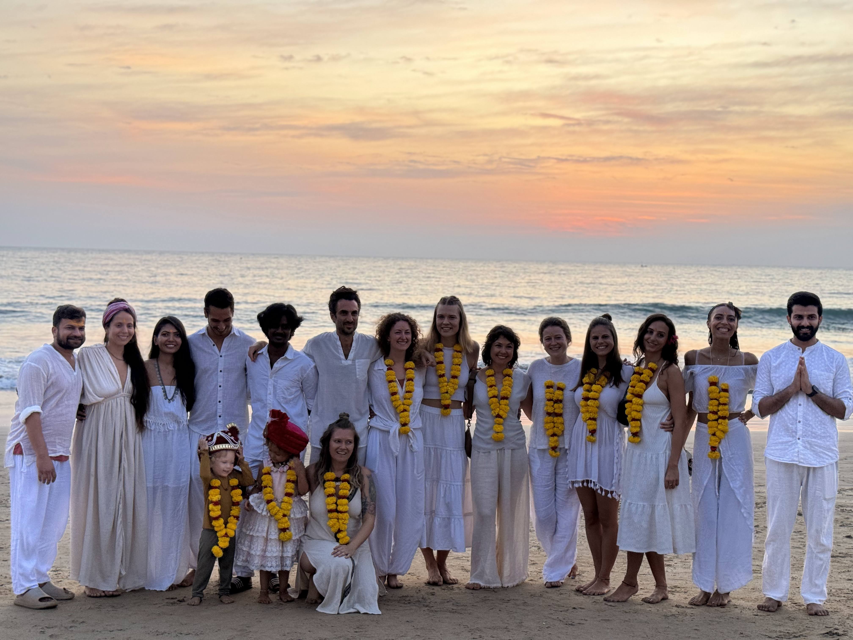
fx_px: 1183
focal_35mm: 48
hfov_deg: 39.7
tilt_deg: -2.9
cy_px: 320
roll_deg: -0.7
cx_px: 426
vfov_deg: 30.3
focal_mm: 6.86
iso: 100
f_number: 1.78
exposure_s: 1/85
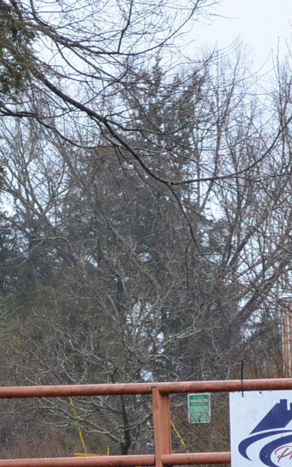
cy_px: 441
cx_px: 115
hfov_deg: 4.5
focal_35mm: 293
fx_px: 3730
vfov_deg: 7.1
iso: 1000
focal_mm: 52
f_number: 5.6
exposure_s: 1/500
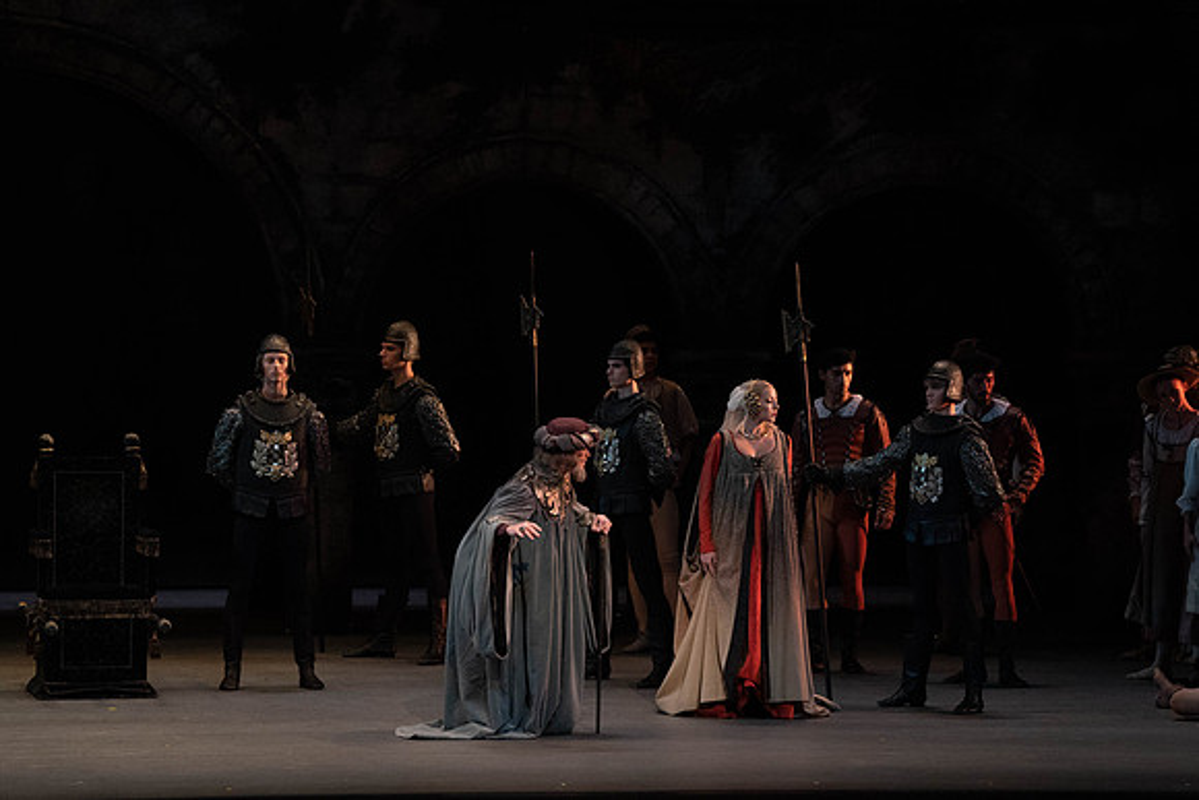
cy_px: 400
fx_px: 7528
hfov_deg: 9.1
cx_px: 600
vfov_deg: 6.1
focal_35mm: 226
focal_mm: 226
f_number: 7.1
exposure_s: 1/320
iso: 6400
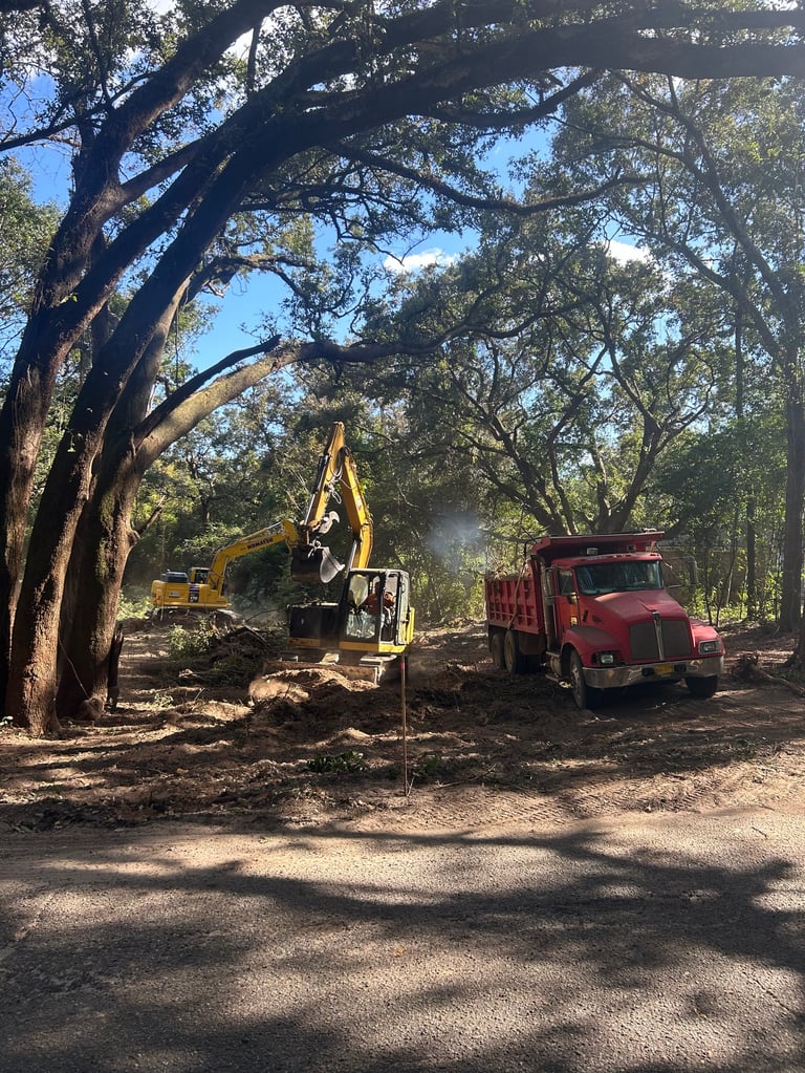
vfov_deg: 67.3
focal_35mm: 26
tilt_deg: +1.1
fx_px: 806
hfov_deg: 53.1
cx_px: 402
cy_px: 536
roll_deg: +0.1
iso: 50
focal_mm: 5.7
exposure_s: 1/591
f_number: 1.5
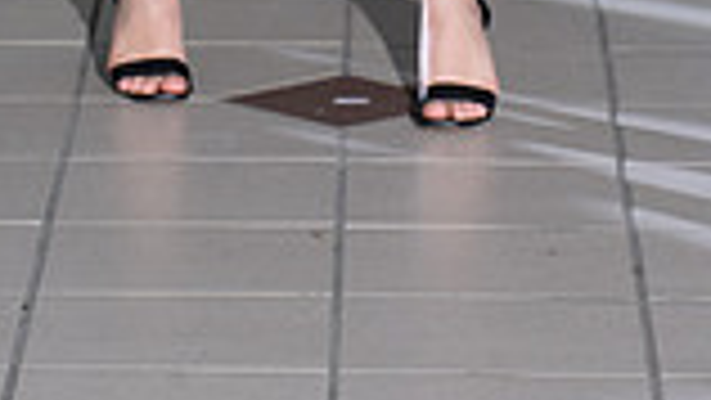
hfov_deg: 6.3
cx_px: 270
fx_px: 6506
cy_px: -602
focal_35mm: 345
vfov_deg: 3.5
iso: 1250
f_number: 6.3
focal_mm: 116
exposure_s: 1/160
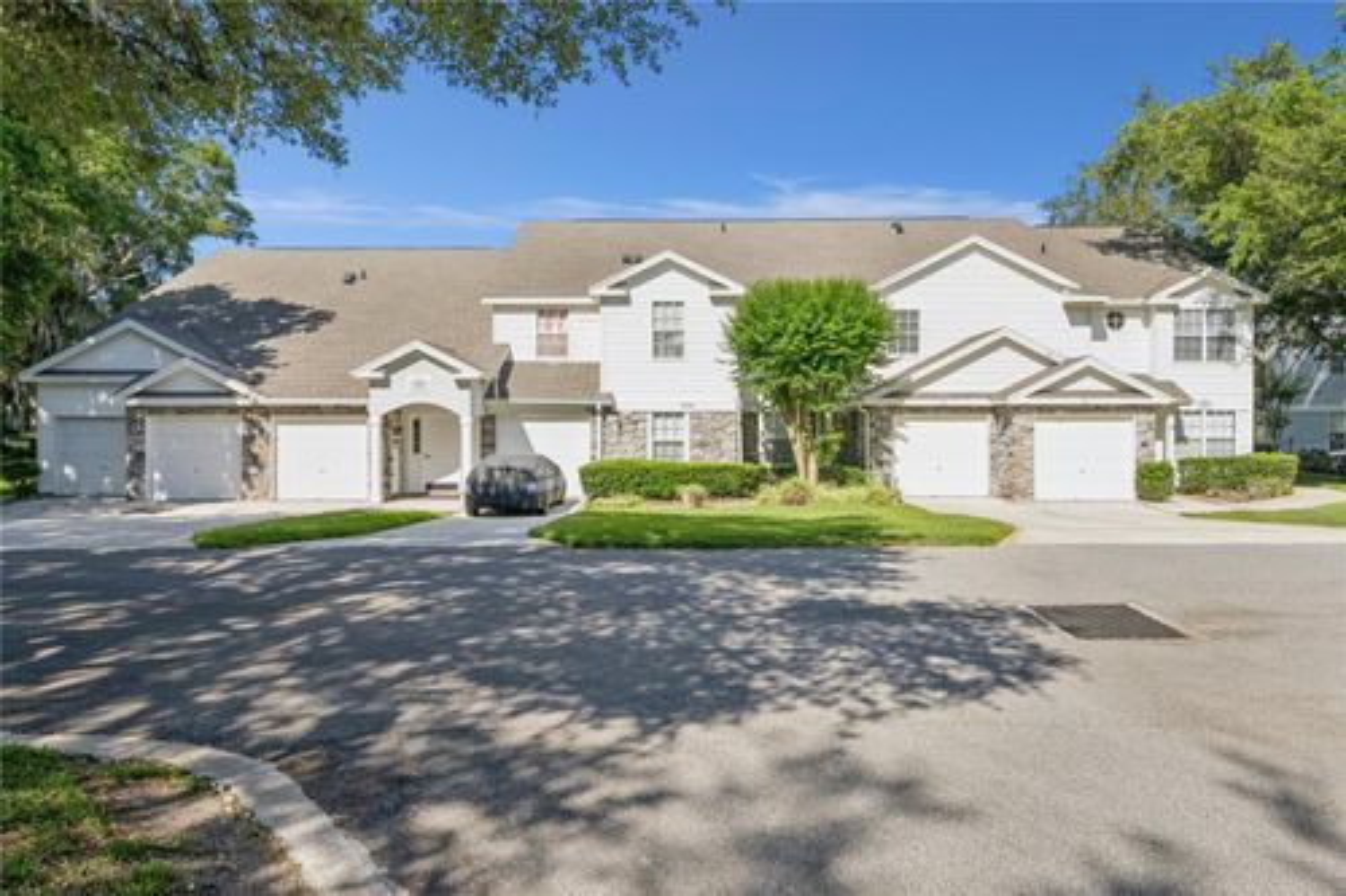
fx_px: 897
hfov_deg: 73.8
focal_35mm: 24
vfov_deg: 53.1
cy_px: 448
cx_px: 673
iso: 640
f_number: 10
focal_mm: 24
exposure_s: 1/1250
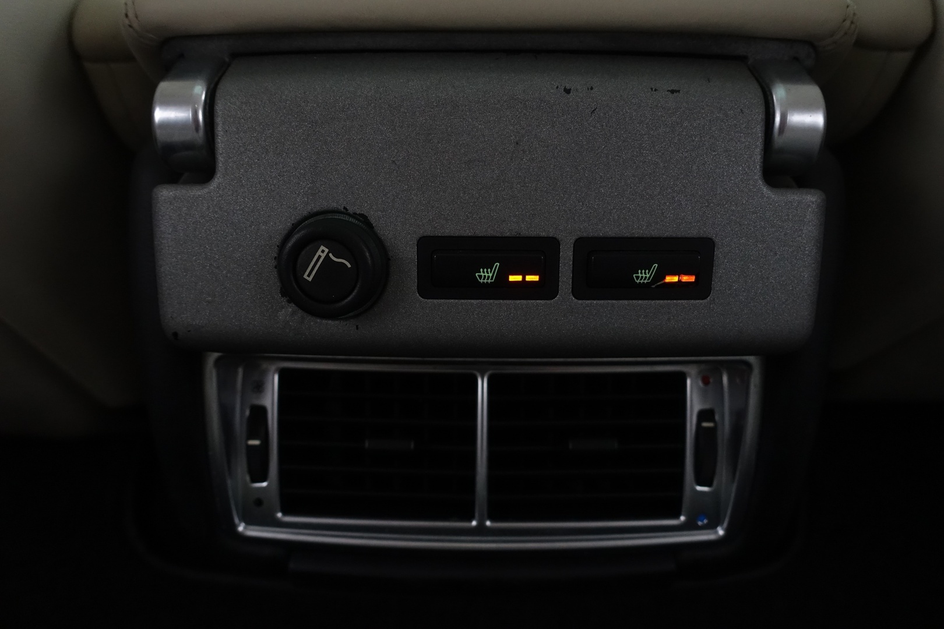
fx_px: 629
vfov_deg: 53.1
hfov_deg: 73.7
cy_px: 314
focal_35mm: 24
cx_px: 472
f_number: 2.5
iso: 1000
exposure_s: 1/30
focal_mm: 8.8
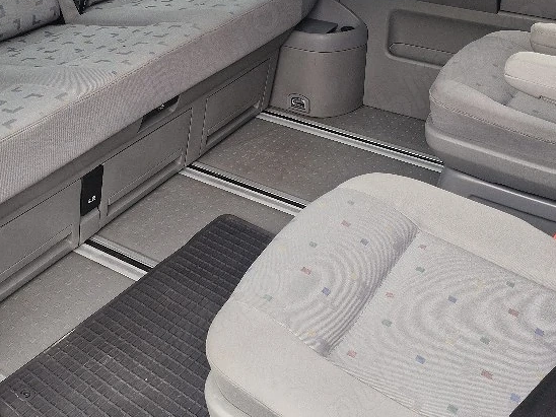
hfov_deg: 44.7
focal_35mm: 42
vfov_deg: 33.5
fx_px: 675
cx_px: 238
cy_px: 91
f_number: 1.8
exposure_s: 1/182
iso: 160
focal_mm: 5.54
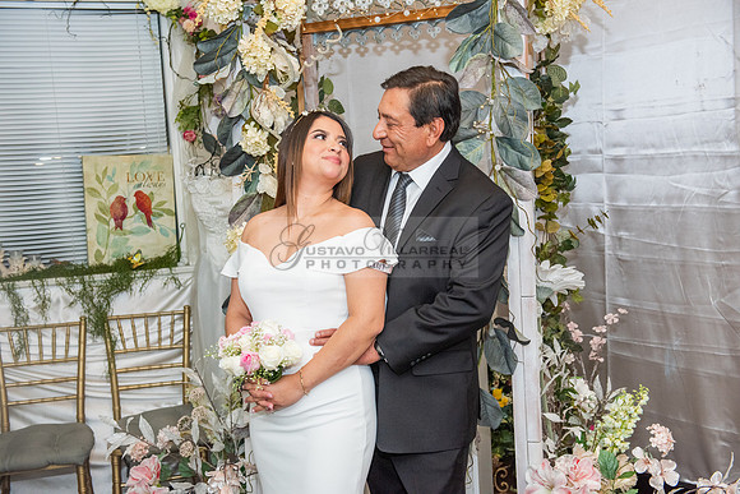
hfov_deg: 43.6
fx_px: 925
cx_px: 370
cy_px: 247
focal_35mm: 45
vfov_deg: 29.9
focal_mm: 45
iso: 1600
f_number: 4.5
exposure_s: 1/125
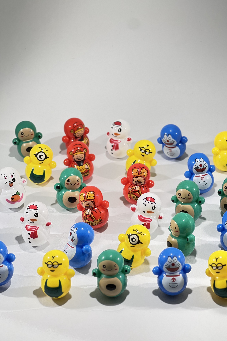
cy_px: 170
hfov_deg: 16.9
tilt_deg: -34.1
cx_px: 128
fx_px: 766
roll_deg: -0.8
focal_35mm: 81
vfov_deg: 25.1
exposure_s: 1/100
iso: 100
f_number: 2.8
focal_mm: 9
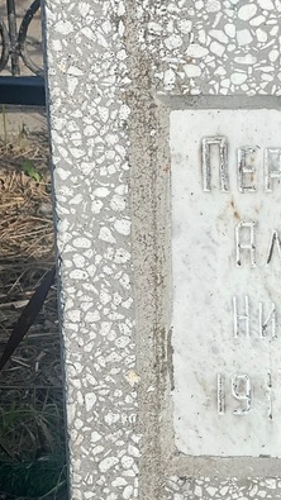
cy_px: 296
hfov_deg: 7.1
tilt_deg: -25.2
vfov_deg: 12.7
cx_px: 371
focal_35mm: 170
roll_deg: -0.7
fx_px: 2253
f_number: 2.8
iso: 32
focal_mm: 9
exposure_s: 1/791
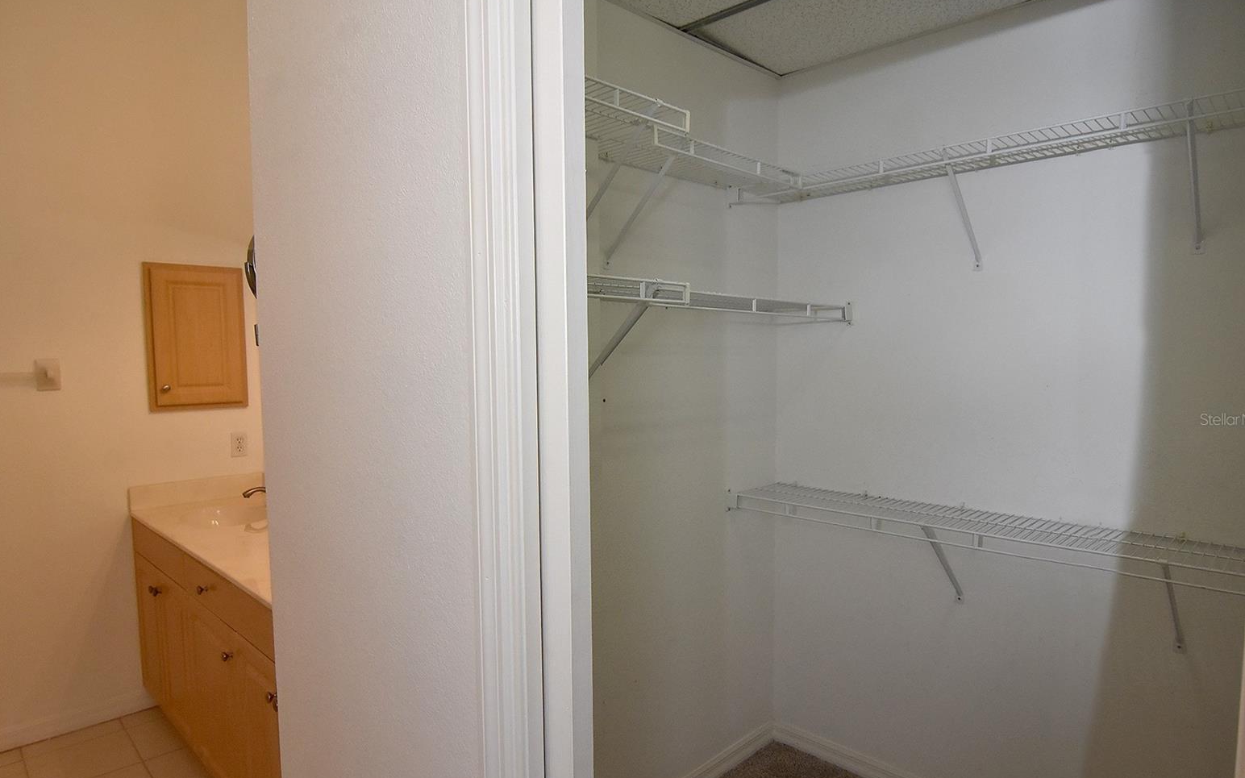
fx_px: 645
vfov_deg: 62.1
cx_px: 627
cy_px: 419
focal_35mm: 19
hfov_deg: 88.0
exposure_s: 1/160
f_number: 6.3
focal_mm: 12
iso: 800
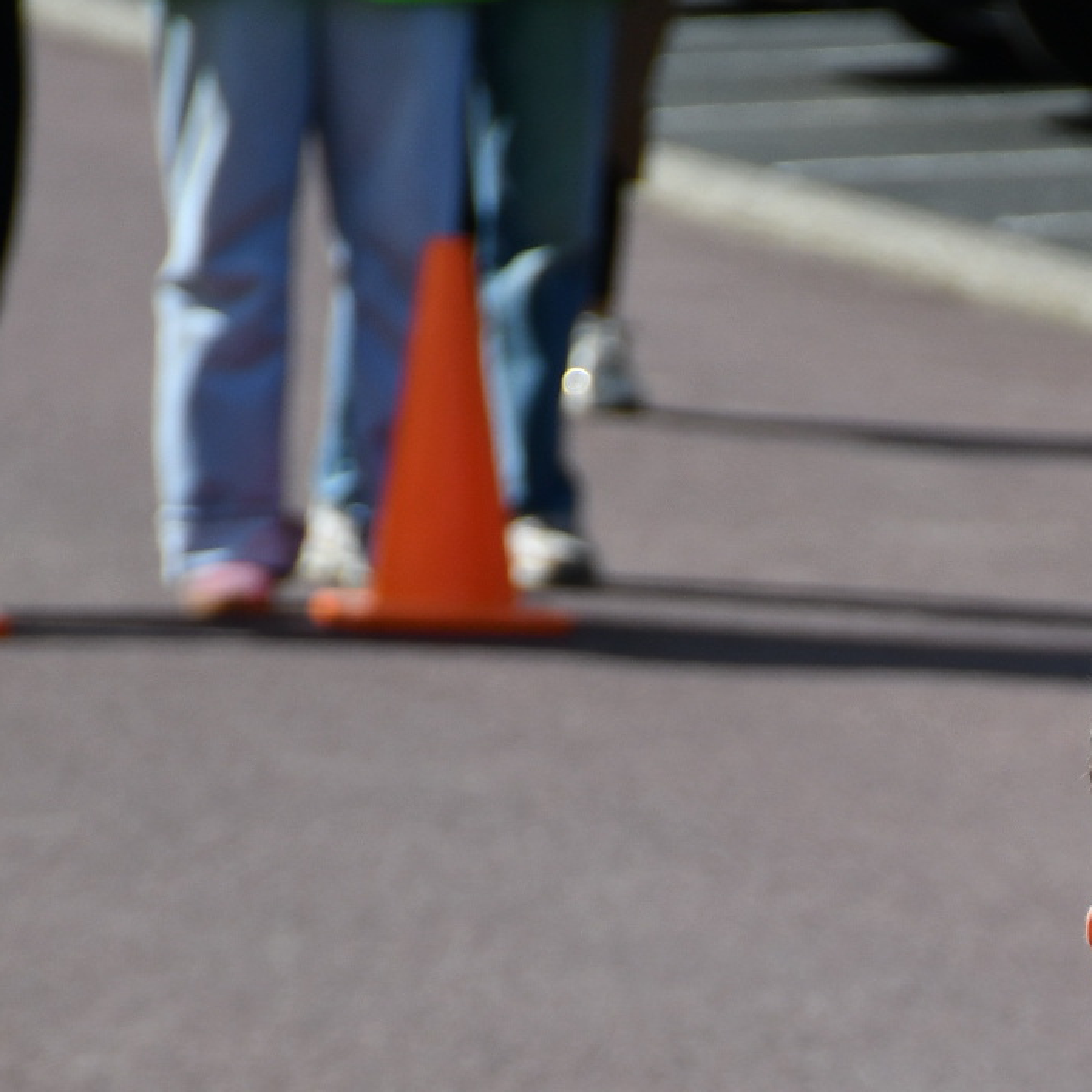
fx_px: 17917
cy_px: 1302
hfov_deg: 3.5
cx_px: 1233
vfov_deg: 3.5
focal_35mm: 502
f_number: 5.6
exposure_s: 1/1250
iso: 200
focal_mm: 100
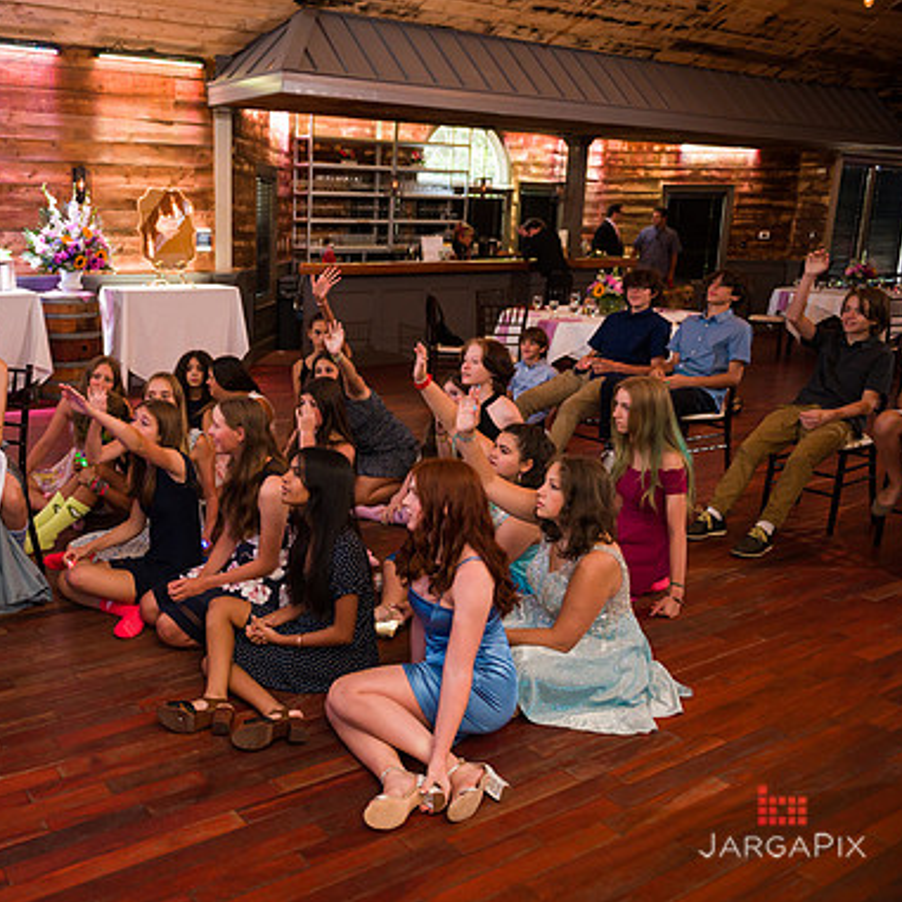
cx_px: 239
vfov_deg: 52.5
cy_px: 452
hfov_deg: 50.6
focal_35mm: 31
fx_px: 914
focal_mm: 24
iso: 1250
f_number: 3.2
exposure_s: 1/125
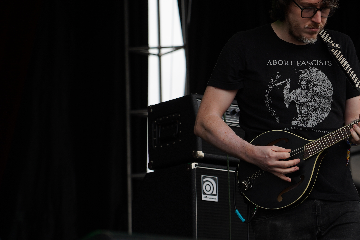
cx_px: 285
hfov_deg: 12.1
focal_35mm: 169
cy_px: 64
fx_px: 1690
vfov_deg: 8.1
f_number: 5.6
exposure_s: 1/250
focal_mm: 105
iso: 100
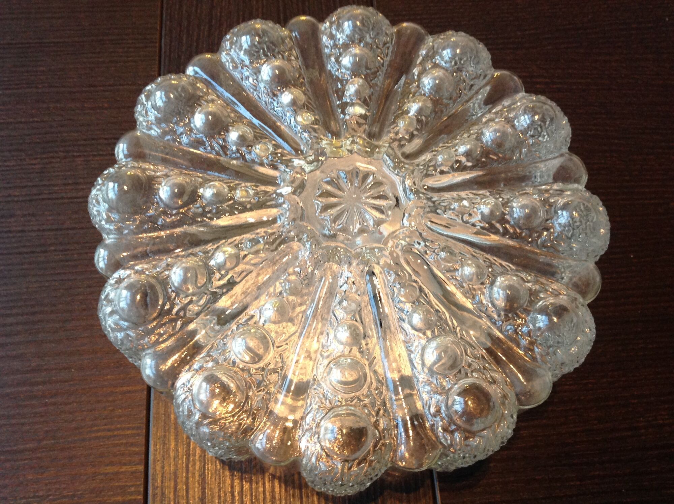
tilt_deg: -67.5
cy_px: 252
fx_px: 680
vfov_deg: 40.6
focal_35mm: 35
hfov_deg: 52.7
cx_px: 337
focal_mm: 4.28
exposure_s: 1/15
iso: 160
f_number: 2.4
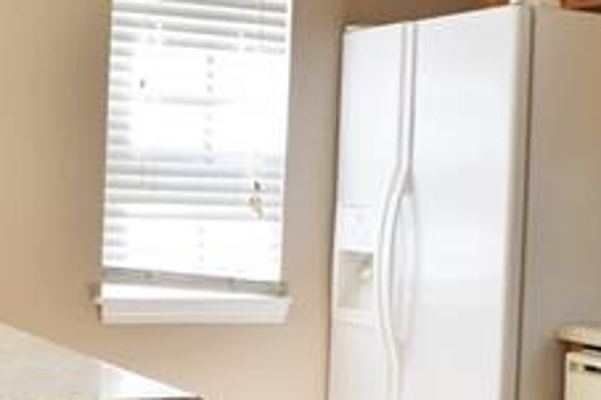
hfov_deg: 26.6
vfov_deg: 17.9
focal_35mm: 76
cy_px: 215
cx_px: 246
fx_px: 1268
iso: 280
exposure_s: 1/60
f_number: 5.6
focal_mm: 18
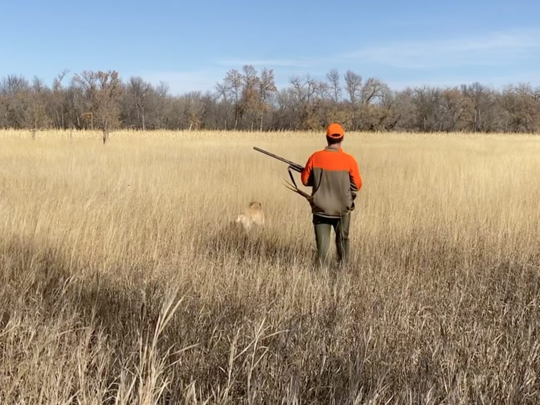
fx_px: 811
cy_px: 202
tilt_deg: -3.7
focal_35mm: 52
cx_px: 270
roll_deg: -1.1
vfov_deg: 28.0
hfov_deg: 36.8
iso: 20
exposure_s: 1/2083
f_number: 2
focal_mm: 6
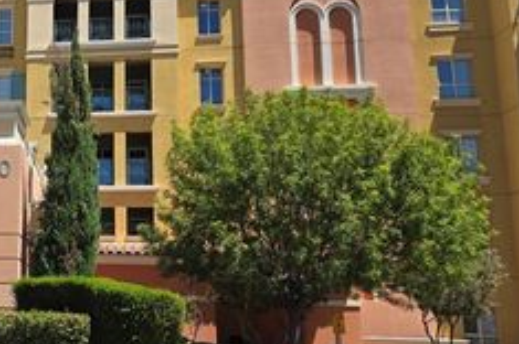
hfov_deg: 34.9
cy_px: 175
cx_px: -13
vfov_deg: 26.4
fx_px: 734
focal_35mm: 51
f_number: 1.7
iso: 80
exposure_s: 1/5608
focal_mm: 6.3
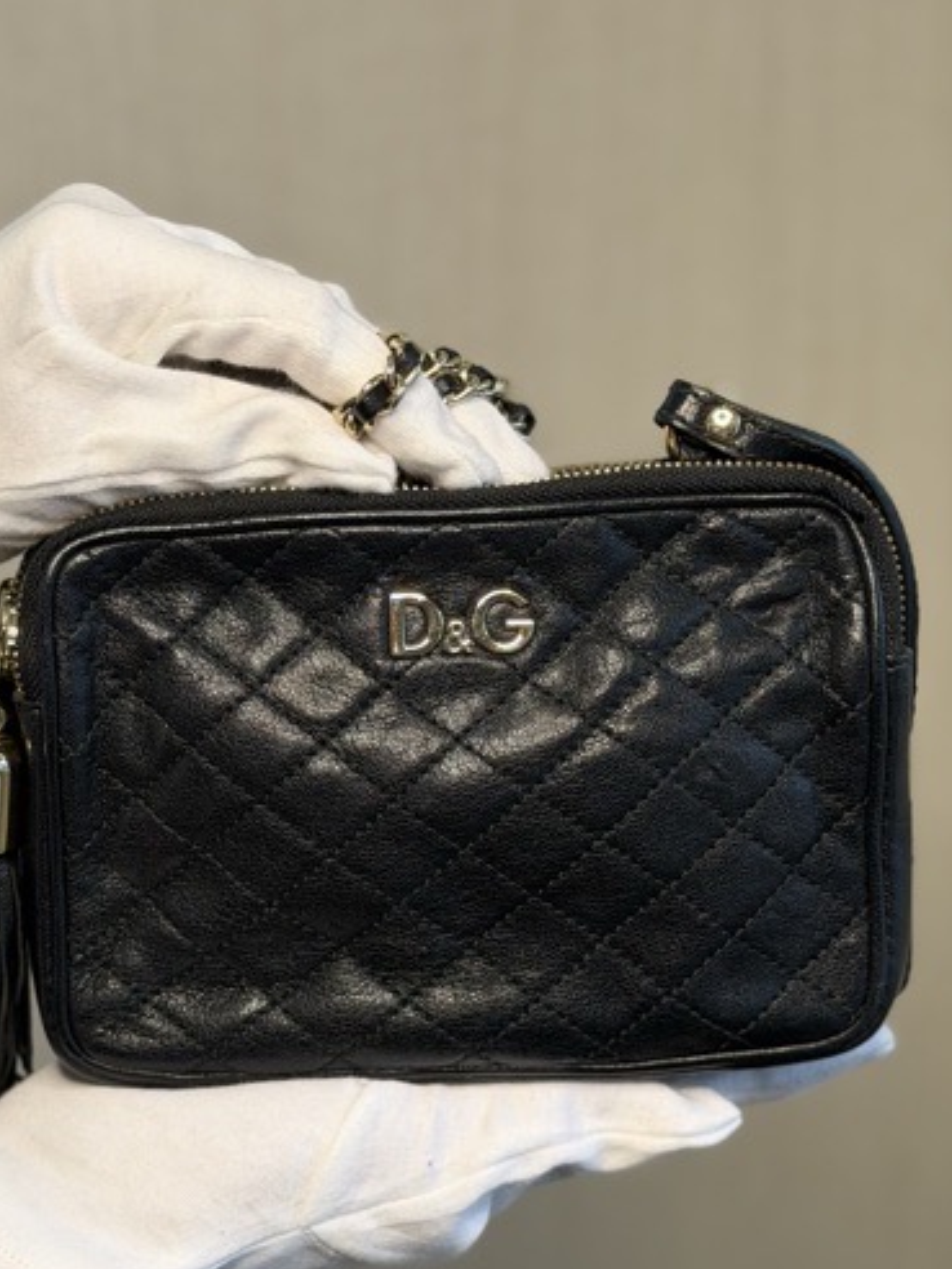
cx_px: 395
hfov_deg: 18.9
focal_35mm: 78
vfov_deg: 25.0
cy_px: 794
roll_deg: +0.7
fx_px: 2860
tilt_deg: -12.4
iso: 100
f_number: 1.78
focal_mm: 6.76
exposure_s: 1/60
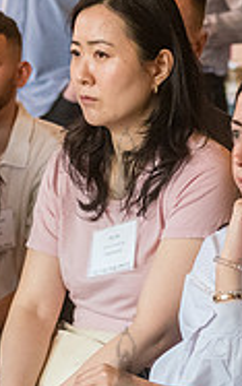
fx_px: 2668
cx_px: 124
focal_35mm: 253
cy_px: 162
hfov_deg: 5.2
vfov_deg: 8.3
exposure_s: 1/200
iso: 5000
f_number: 4.5
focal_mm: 80
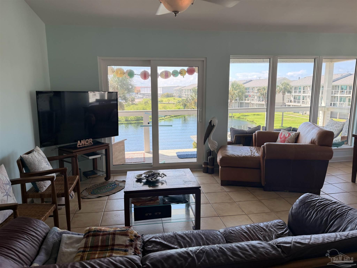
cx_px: 178
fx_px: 248
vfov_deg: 56.8
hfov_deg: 71.6
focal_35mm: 24
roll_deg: +0.8
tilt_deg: -10.1
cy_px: 134
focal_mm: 6.76
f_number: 1.78
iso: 160
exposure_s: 1/217
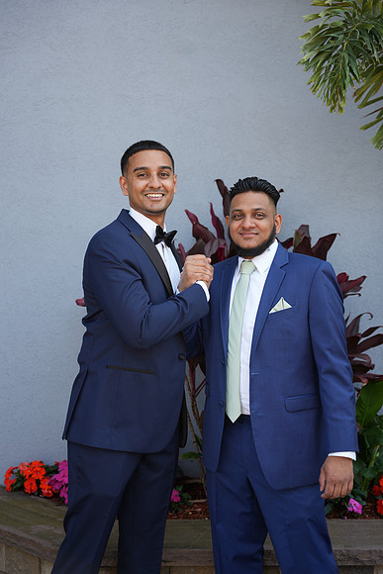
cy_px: 287
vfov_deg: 36.4
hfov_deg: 24.8
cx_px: 192
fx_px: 872
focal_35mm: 55
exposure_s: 1/320
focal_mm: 54.7
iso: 125
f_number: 2.8
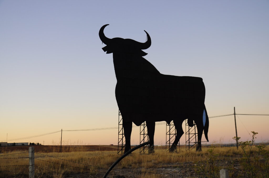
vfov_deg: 29.8
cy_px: 89
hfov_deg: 43.7
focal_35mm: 45
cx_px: 134
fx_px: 336
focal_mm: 30
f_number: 4.8
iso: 200
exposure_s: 1/90
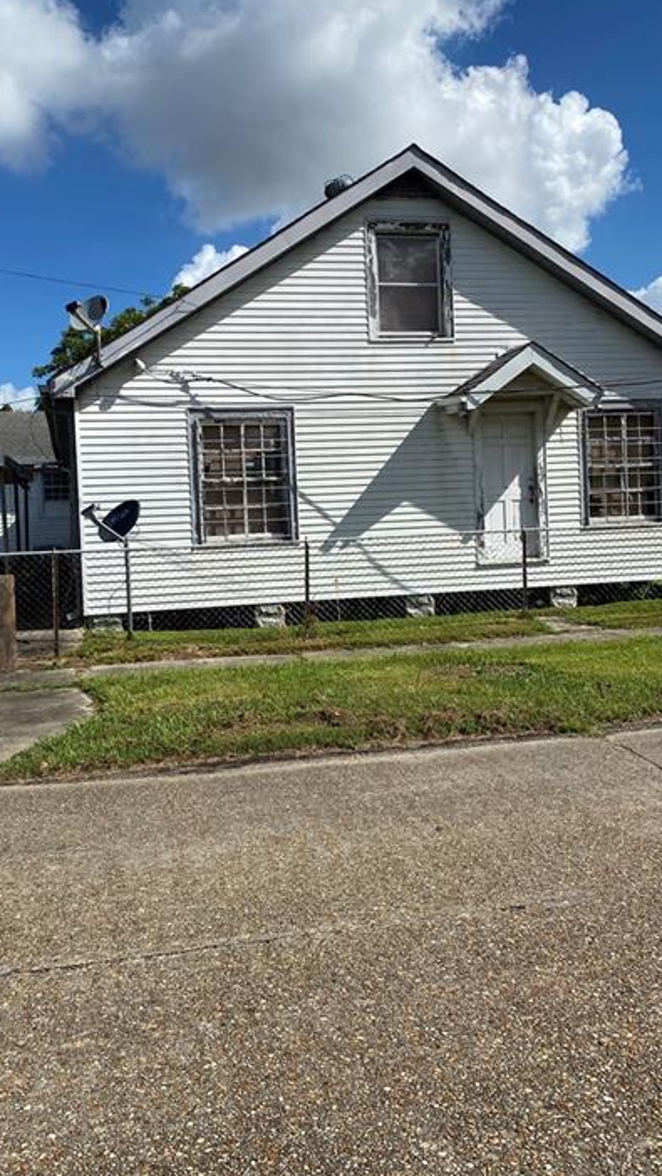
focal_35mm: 31
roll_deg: +1.6
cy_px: 548
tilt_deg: +0.3
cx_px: 297
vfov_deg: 62.6
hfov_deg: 37.7
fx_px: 967
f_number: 1.8
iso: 32
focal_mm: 4.25
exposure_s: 1/4608
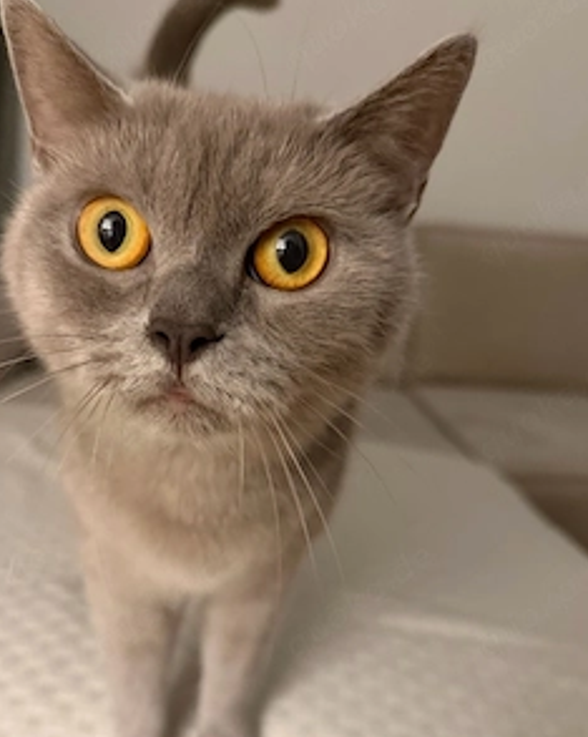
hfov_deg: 45.4
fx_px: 697
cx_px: 221
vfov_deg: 55.4
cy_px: 433
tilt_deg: -14.0
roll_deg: -5.4
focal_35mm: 32
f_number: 1.78
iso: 640
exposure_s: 1/50
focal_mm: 6.76
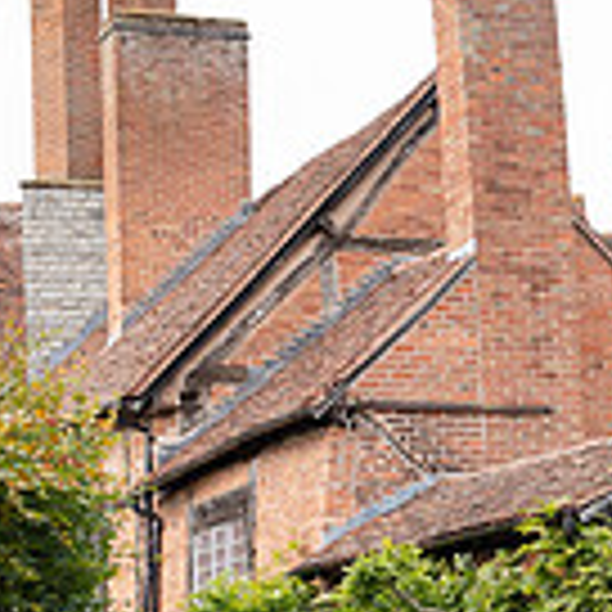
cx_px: 976
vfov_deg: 9.9
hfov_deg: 9.7
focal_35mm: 174
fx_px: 3480
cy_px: 677
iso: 125
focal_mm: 48
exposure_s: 1/200
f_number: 3.2
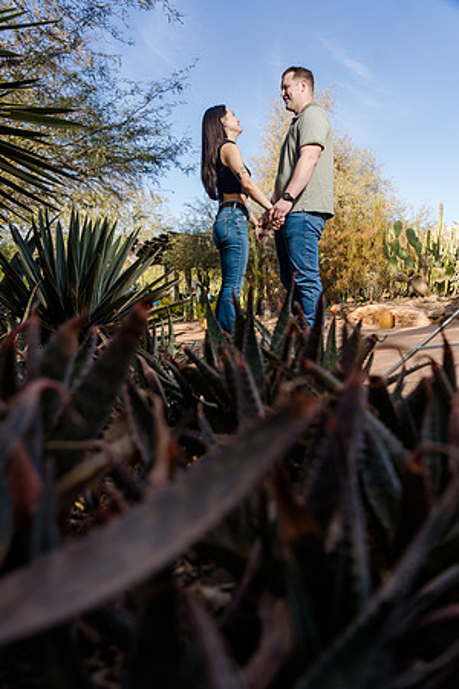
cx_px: 230
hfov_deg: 53.1
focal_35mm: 24
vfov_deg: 73.7
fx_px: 459
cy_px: 344
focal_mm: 24
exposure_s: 1/250
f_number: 4
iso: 50
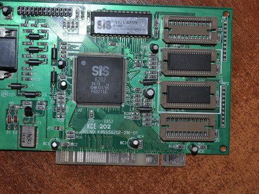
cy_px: 79
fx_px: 494
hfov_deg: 29.3
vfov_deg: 22.2
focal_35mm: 66
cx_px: 101
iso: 200
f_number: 5.6
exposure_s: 1/30
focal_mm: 34
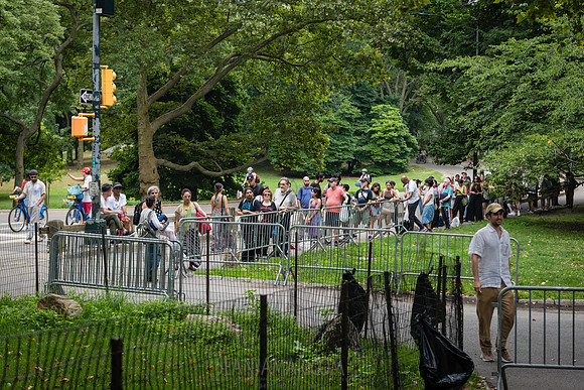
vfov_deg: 19.5
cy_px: 195
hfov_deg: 28.8
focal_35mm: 70
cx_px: 292
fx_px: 1136
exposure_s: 1/400
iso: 1000
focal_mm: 70
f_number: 4.5
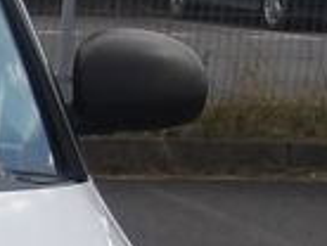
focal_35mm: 200
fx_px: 1893
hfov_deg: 8.9
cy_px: 497
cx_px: -462
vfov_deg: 7.2
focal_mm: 4.9
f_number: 3
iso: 100
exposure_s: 1/865
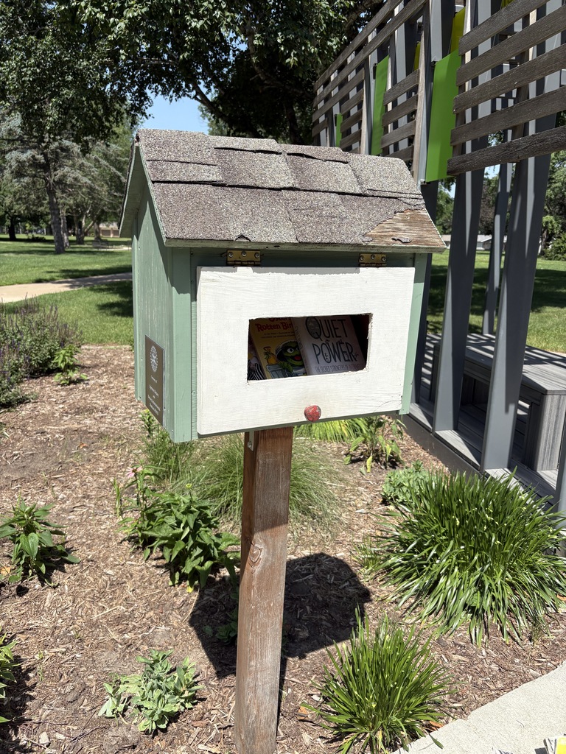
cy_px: 377
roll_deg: -1.0
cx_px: 283
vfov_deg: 67.3
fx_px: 567
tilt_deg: -12.3
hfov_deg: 53.1
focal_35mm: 26
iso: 50
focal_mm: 5.96
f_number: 1.6
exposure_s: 1/2865
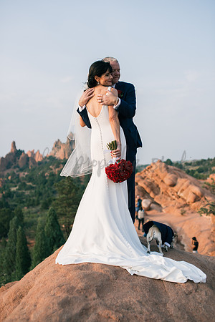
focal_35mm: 50
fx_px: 448
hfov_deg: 27.0
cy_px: 161
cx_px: 108
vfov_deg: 39.6
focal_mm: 50
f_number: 2.8
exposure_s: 1/1250
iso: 125
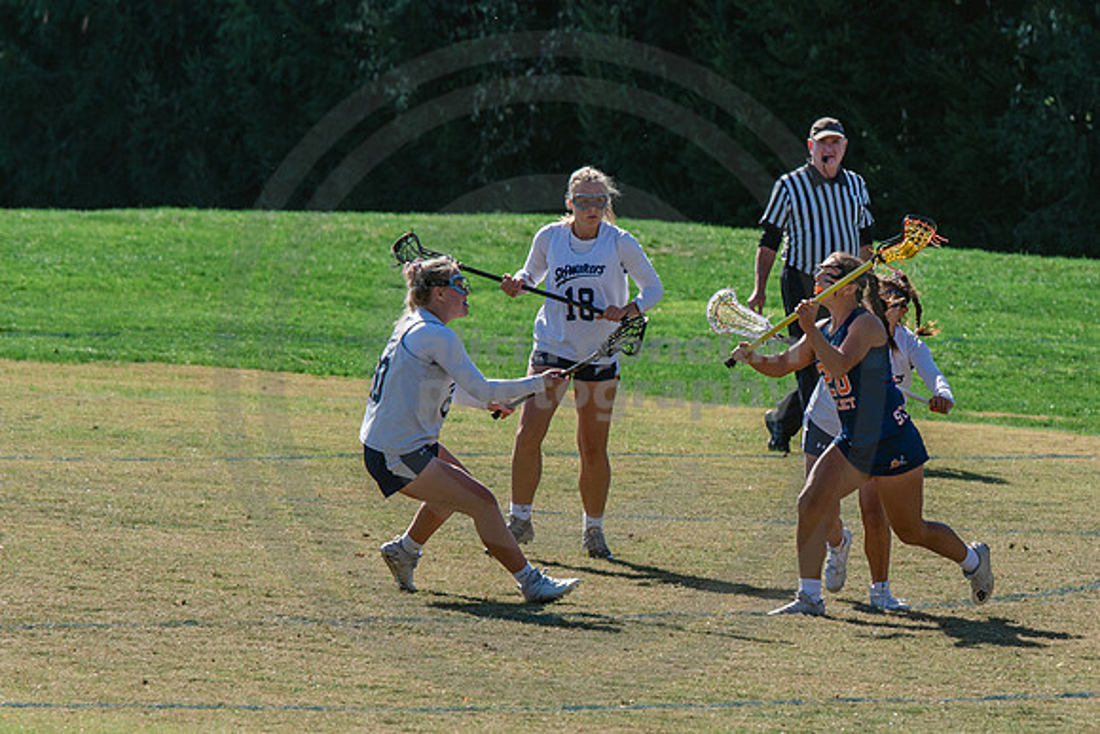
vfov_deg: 3.3
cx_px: 760
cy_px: 500
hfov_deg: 4.9
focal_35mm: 421
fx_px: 12864
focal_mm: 200
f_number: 5
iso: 250
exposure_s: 1/1600
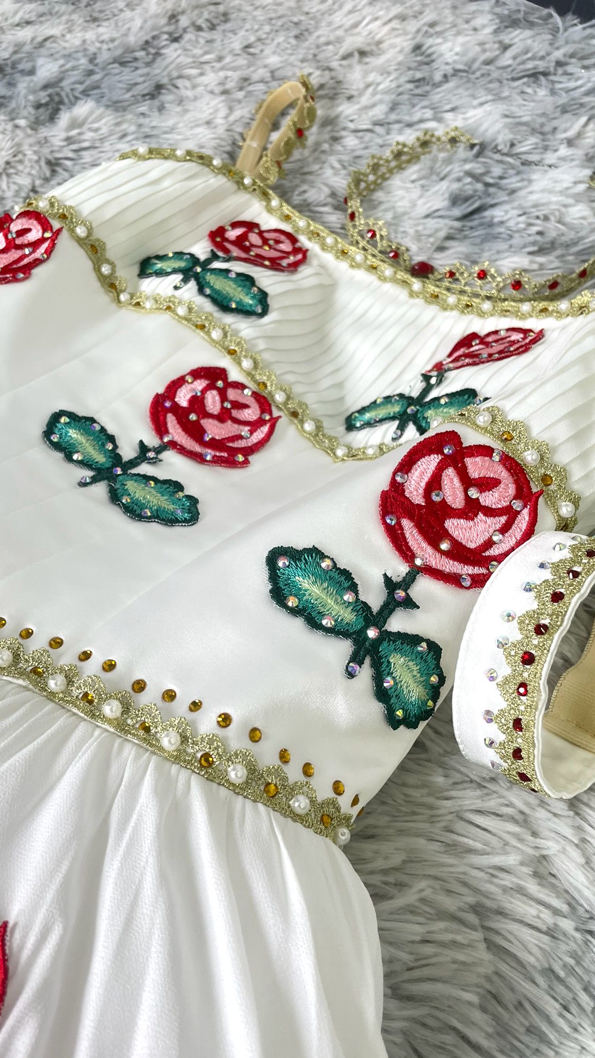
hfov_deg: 40.0
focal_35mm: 29
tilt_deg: -53.3
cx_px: 236
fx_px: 813
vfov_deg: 66.1
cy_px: 531
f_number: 1.6
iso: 100
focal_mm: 4.2
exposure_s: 1/121
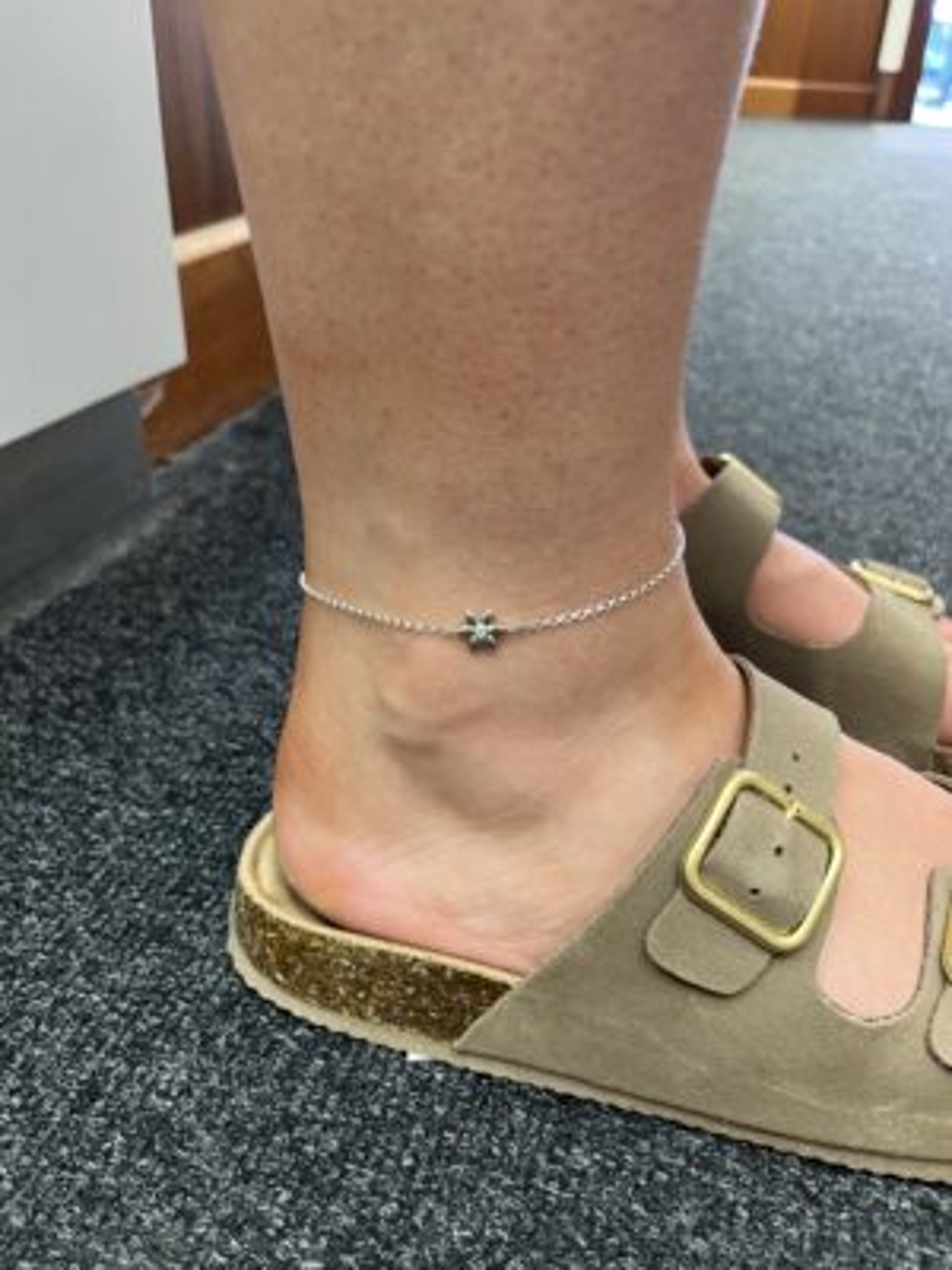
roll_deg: -2.5
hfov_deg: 53.1
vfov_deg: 67.3
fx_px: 953
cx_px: 476
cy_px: 635
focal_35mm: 26
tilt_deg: -30.6
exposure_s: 1/50
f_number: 1.6
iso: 125
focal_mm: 5.1
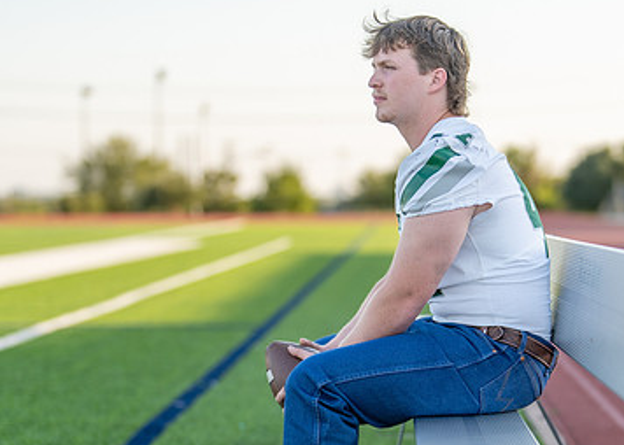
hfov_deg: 19.3
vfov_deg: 13.9
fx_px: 1825
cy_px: 339
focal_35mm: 103
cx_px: 424
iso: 100
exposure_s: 1/2000
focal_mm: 50
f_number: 1.2
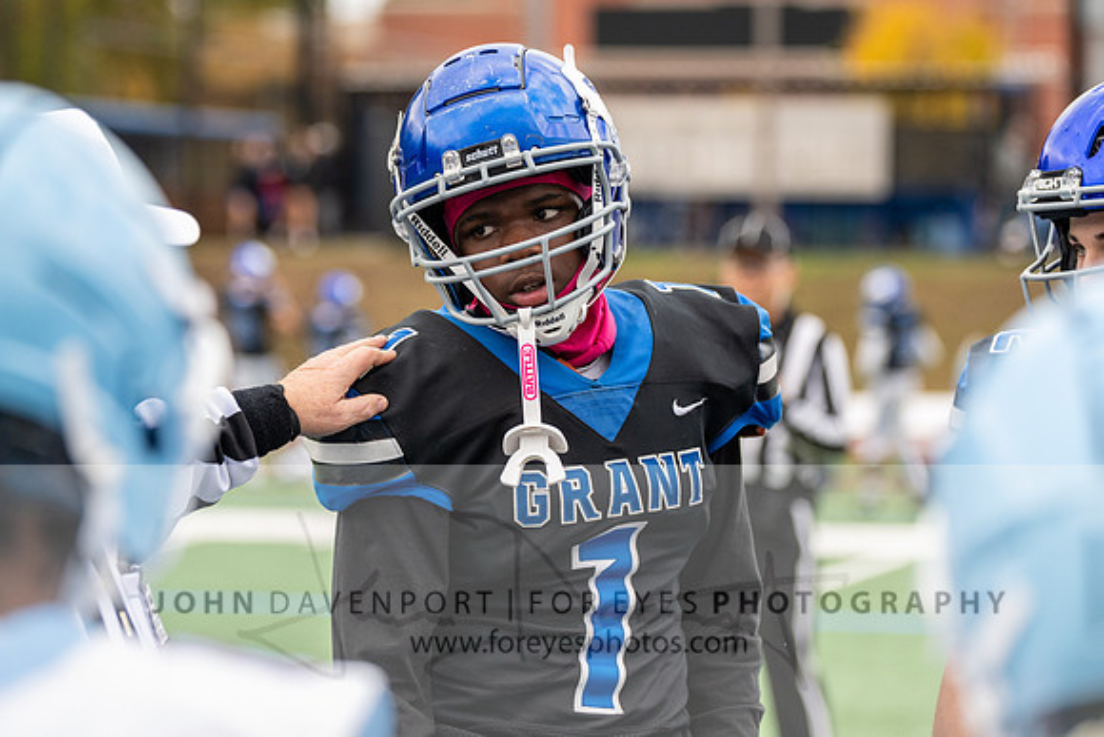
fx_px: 4313
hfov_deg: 14.6
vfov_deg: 9.8
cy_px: 266
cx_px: 596
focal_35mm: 141
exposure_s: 1/1000
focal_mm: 110
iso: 720
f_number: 2.8
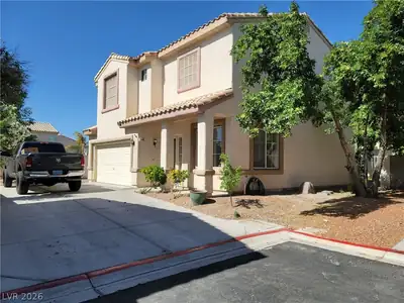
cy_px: 152
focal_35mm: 25
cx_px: 202
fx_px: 292
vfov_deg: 54.9
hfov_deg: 69.4
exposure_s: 1/1081
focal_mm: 7
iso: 20
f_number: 1.8
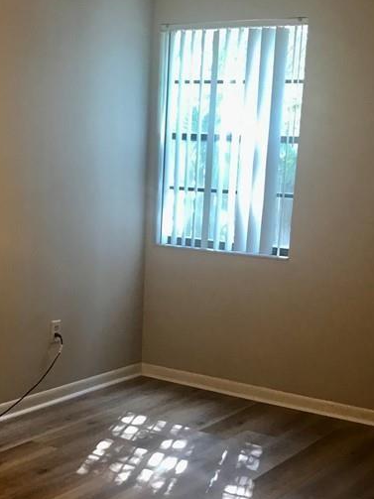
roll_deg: -1.7
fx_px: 821
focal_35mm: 57
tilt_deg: -13.3
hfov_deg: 25.6
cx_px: 158
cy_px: 359
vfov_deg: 33.3
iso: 40
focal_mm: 3.99
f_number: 1.8
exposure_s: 1/20
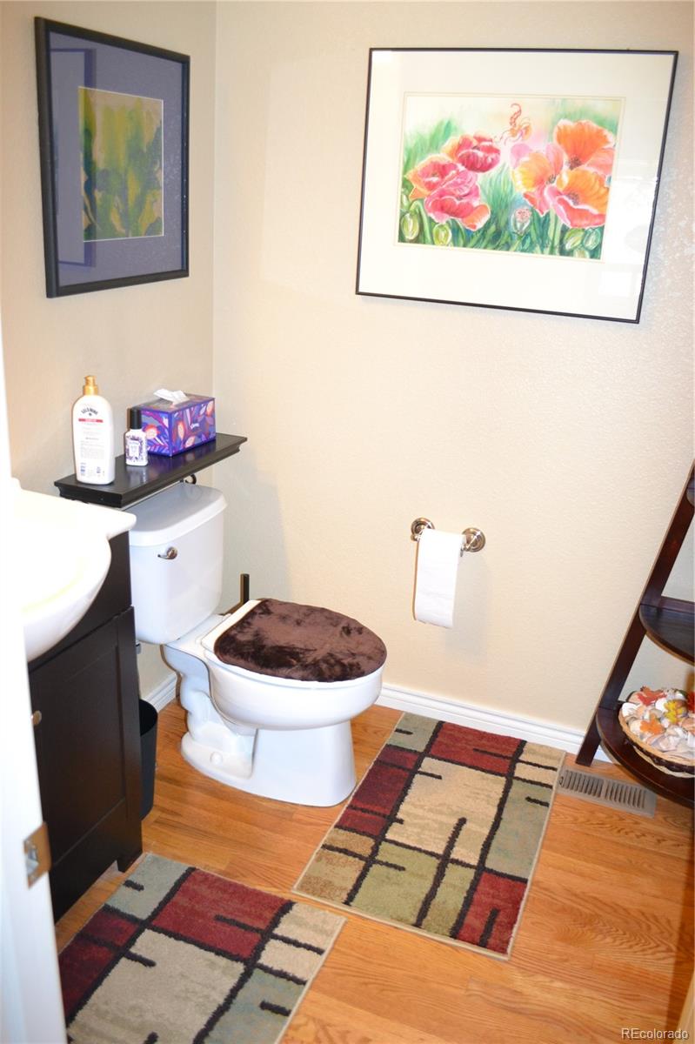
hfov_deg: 43.6
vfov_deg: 62.0
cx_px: 348
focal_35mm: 30
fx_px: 869
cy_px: 522
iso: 1250
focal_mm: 20
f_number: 3.8
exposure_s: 1/60
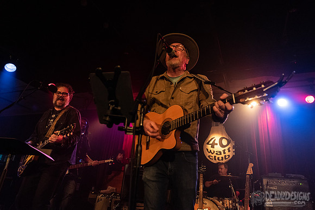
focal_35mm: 24
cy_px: 105
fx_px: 210
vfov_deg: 53.2
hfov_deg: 73.7
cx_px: 158
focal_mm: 24
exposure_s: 1/100
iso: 2500
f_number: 3.2
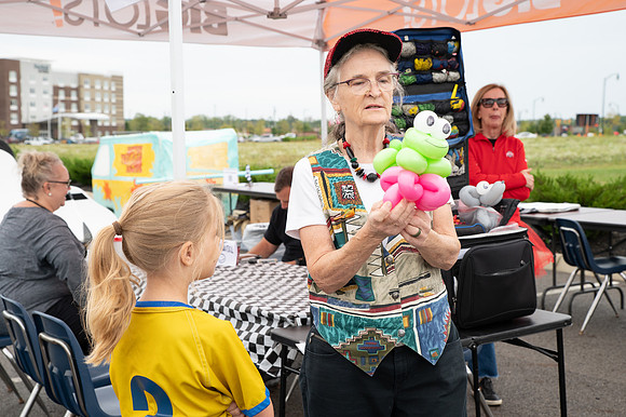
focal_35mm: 57
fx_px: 995
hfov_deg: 34.9
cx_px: 313
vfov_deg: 23.6
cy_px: 208
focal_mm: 55
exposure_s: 1/160
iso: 640
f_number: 6.3
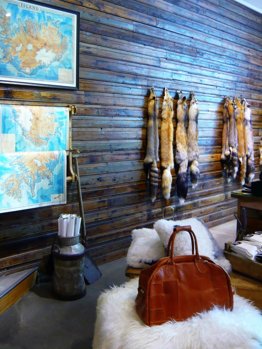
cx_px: 131
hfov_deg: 49.8
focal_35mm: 28
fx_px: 282
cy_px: 174
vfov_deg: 63.4
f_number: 2.8
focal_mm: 4.6
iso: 200
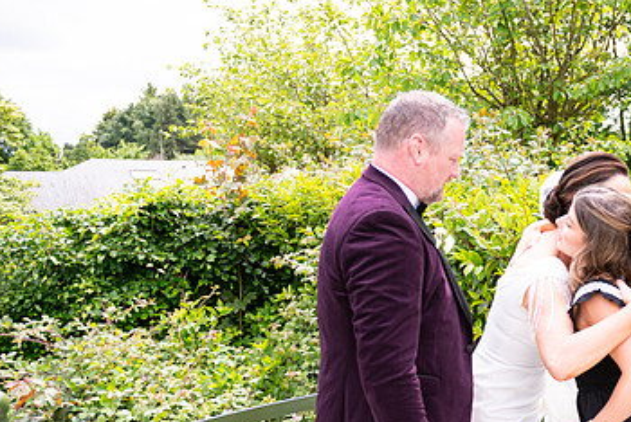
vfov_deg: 27.5
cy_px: 347
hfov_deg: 39.6
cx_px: 494
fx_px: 842
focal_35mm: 48
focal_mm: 29
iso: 250
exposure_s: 1/1250
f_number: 3.5
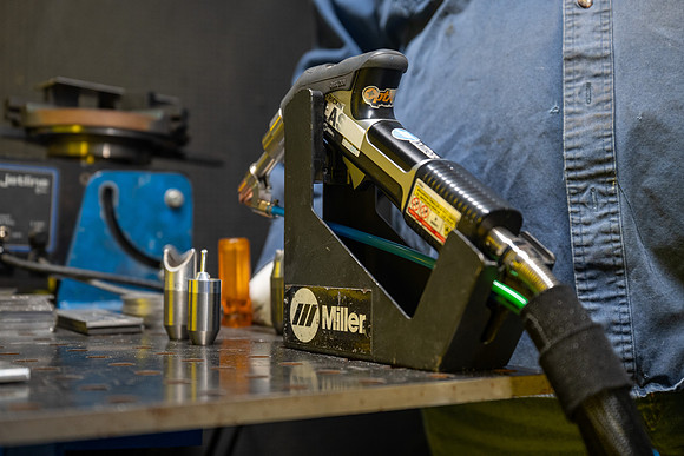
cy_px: 228
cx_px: 342
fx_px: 988
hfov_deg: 38.2
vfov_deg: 26.0
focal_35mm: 52
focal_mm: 52
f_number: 3.5
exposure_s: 1/80
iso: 800
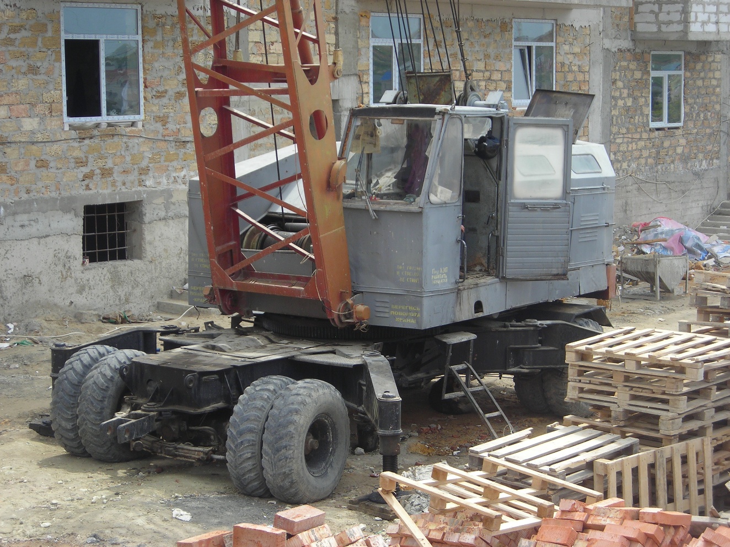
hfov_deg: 25.3
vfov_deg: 19.1
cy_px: 274
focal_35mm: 77
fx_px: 1624
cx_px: 365
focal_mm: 12.7
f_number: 4.2
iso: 50
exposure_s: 1/270
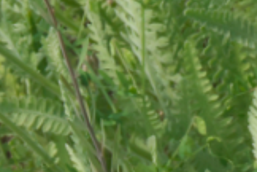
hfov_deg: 3.4
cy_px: -104
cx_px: 187
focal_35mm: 610
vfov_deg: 2.3
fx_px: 4352
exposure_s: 1/100
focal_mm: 55
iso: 320
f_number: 16
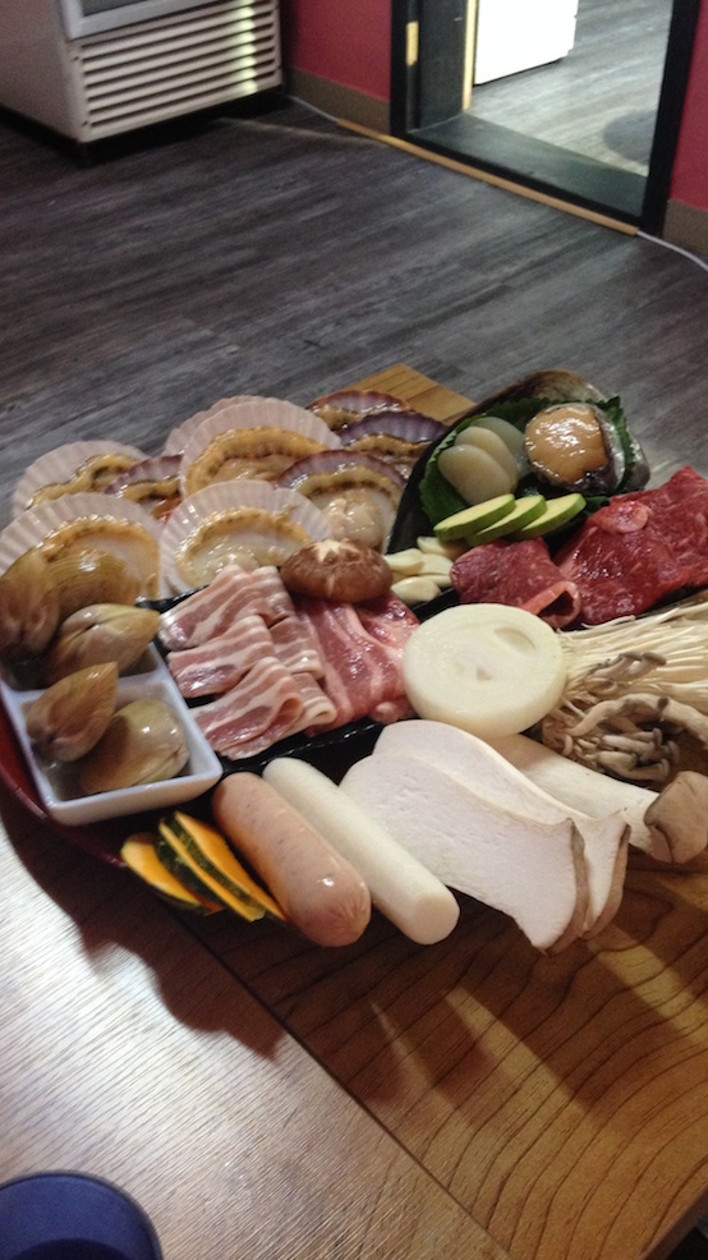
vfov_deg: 51.6
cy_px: 643
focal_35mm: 39
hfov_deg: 30.4
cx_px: 371
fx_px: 1303
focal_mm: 4.28
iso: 200
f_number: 2.4
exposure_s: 1/20
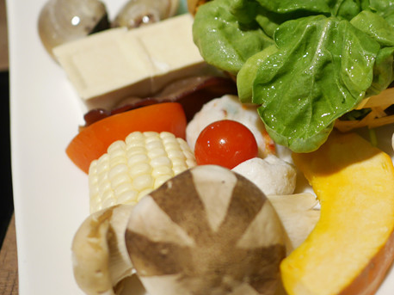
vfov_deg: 24.3
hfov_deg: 31.9
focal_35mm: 59
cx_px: 312
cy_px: 49
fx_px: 671
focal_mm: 15
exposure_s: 1/60
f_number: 1.7
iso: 500
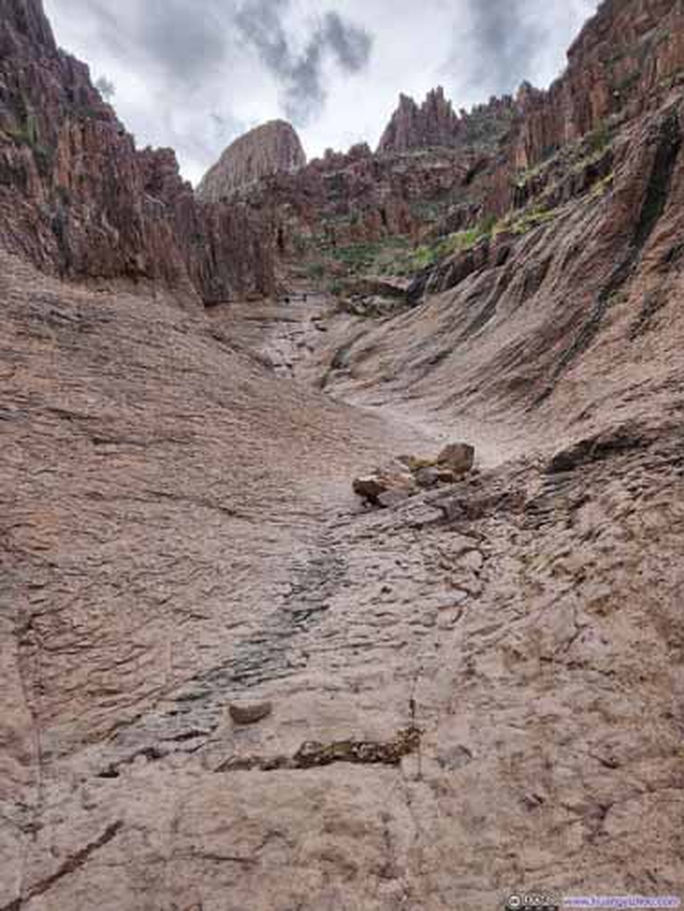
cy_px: 456
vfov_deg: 73.9
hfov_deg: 58.9
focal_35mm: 23
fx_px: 606
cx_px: 342
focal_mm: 5.4
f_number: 1.8
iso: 20
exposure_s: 1/800
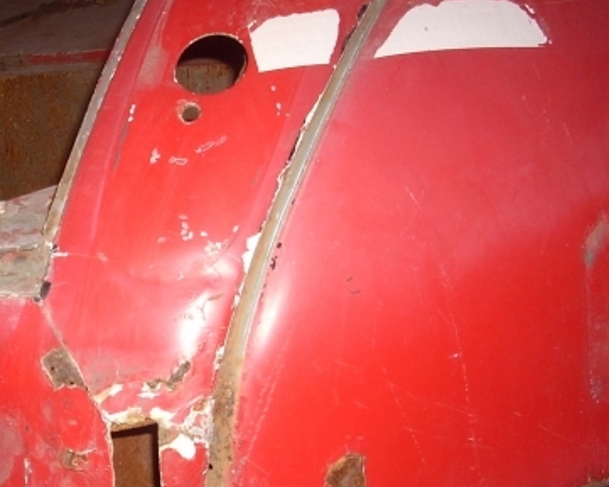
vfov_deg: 20.4
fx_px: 1352
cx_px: 118
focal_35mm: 75
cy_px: 323
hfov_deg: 24.9
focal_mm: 6.2
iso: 64
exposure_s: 1/60
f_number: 2.8
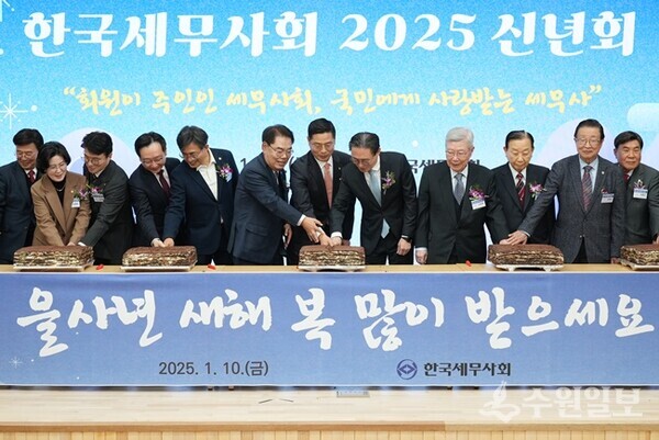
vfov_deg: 23.8
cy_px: 220
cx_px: 330
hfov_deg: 35.0
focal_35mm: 57
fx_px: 1044
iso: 2000
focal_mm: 57
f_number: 4.5
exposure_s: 1/250
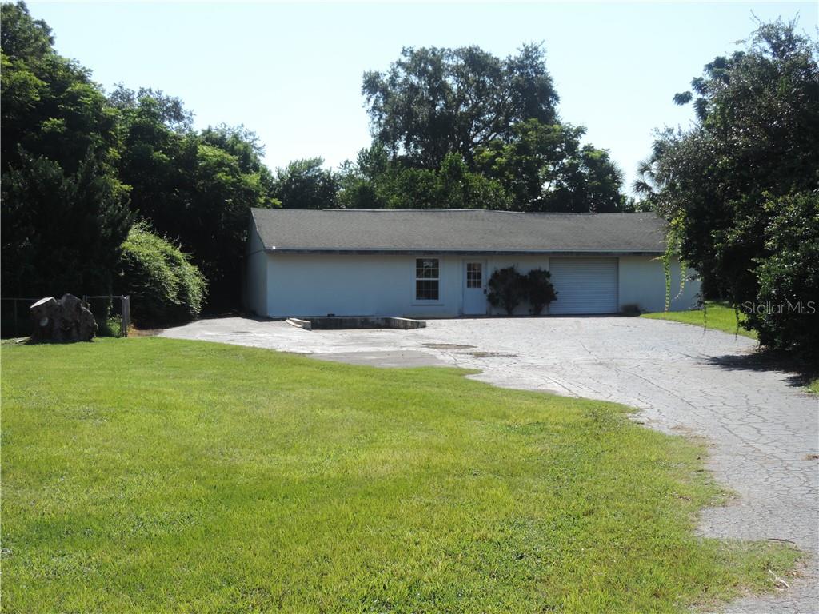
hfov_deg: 34.9
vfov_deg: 26.6
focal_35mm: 55
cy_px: 307
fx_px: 1301
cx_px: 410
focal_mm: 9.8
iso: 80
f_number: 3.7
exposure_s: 1/640
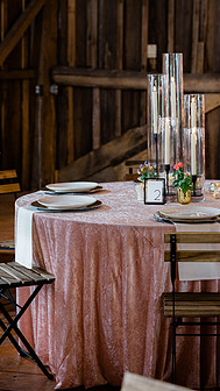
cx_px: 115
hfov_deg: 12.4
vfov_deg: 21.8
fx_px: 1016
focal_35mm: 98
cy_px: 170
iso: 500
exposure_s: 1/200
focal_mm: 70
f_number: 3.5
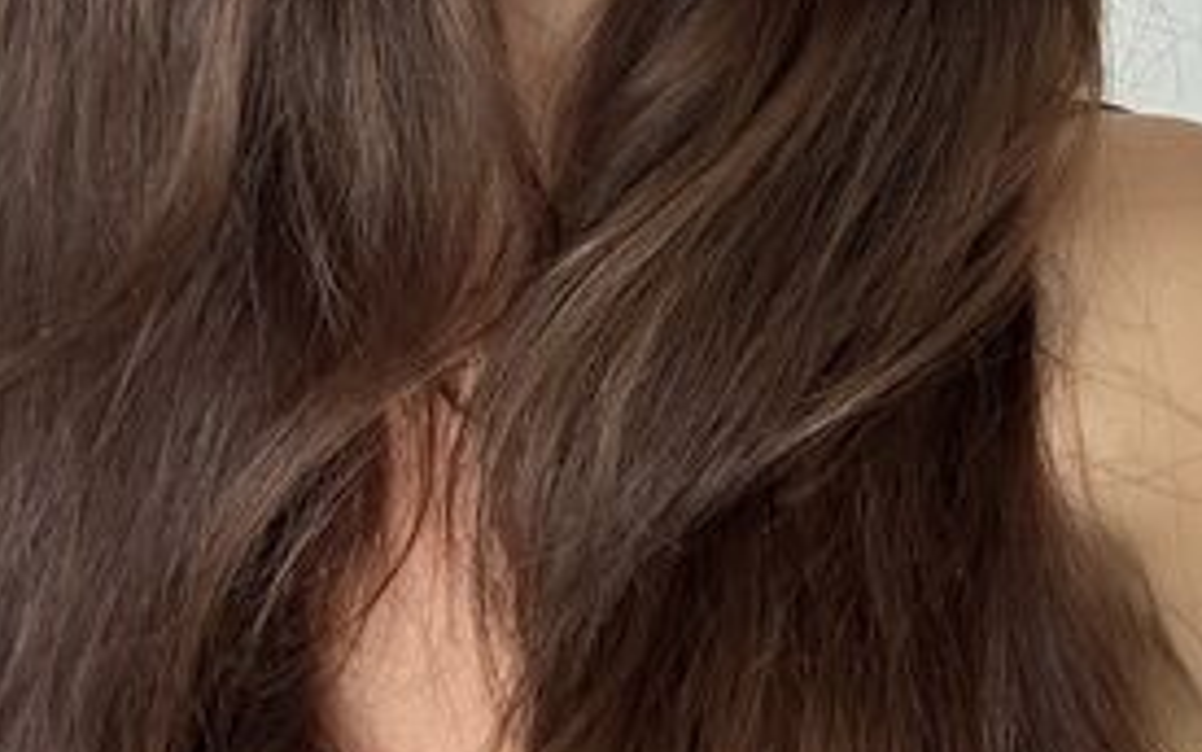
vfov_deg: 17.7
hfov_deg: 28.2
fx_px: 2392
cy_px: 166
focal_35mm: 73
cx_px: 673
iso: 160
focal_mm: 2.69
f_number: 1.9
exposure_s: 1/60
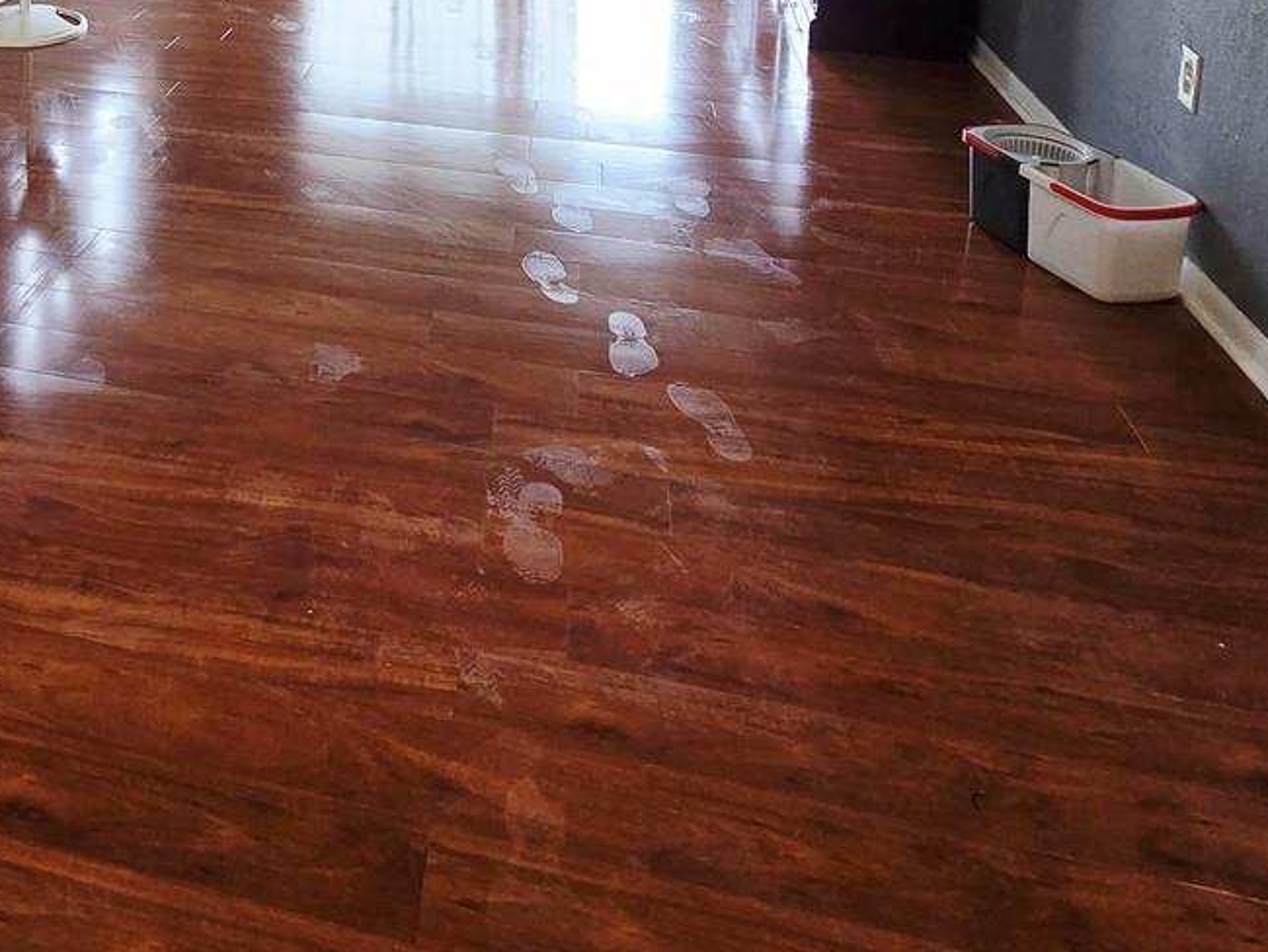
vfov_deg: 34.5
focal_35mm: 32
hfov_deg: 53.3
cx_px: 267
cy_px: -215
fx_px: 1173
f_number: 2.2
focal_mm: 2.2
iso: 160
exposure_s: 1/60.2
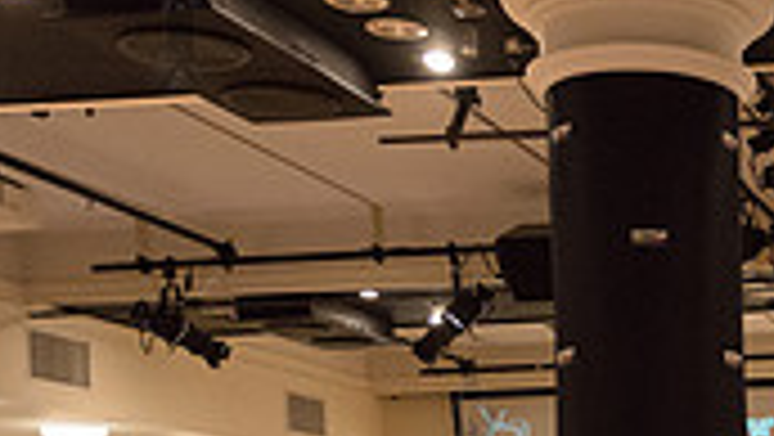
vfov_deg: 13.4
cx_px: 1048
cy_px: 663
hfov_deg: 22.1
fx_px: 1746
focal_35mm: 85
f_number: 4
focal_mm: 24
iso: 3200
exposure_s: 1/250
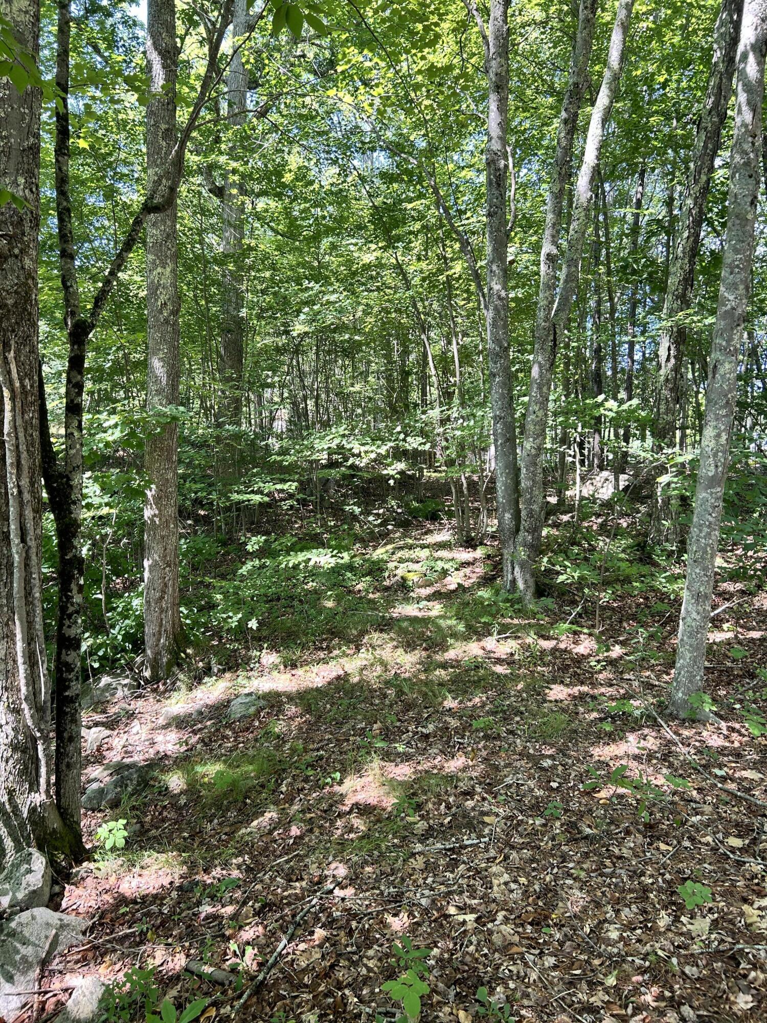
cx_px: 384
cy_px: 512
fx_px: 768
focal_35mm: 26
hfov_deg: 53.1
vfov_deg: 67.3
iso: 40
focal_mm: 5.7
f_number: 1.5
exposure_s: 1/121
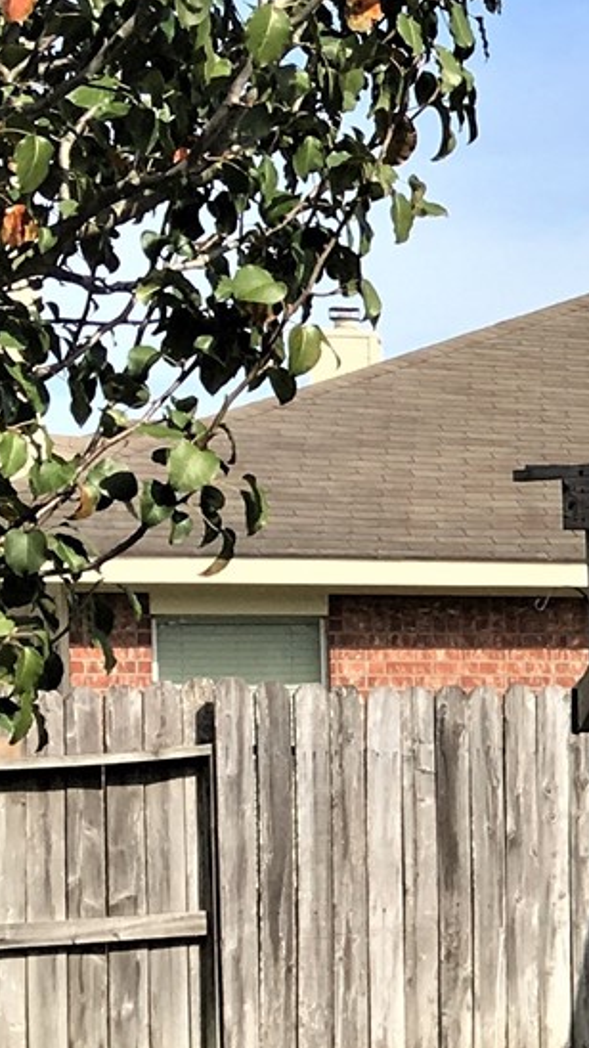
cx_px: 1538
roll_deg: +0.1
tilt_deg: -2.2
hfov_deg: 9.0
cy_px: 901
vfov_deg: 17.9
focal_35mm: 118
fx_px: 3278
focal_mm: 4.15
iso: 25
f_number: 2.2
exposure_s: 1/1350
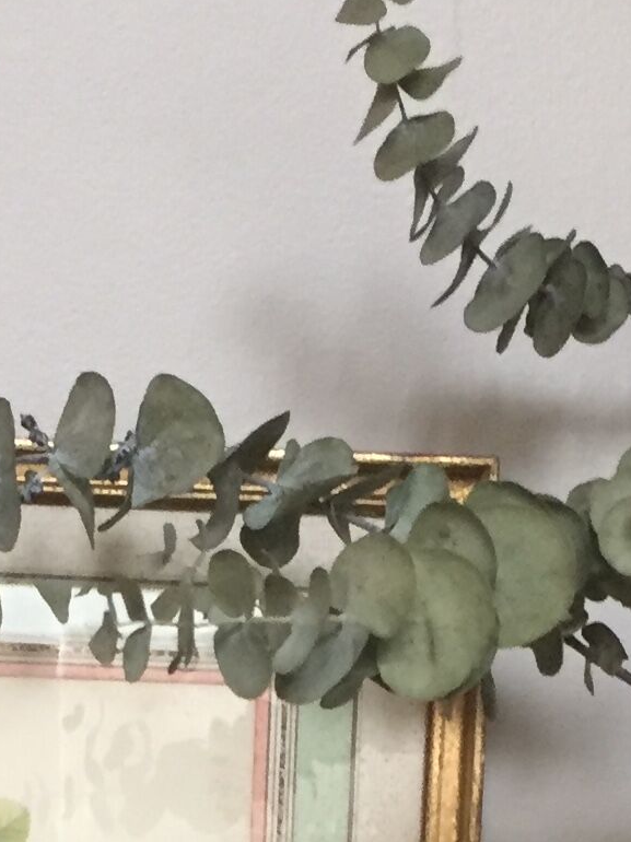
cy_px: 1264
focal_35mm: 123
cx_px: 154
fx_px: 2991
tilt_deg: -10.3
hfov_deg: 12.0
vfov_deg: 14.9
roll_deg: -1.7
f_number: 2.2
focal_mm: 4.15
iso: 250
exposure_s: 1/33
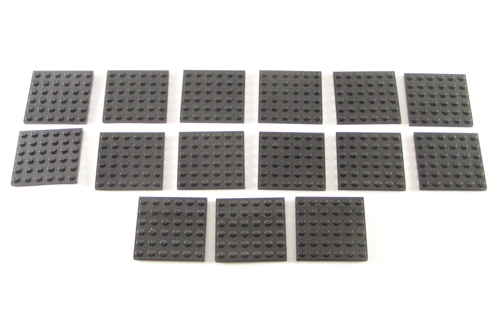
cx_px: 259
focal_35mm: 64
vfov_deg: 21.2
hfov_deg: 31.4
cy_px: 136
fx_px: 884
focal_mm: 9.3
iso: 400
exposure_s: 1/45
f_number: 3.1
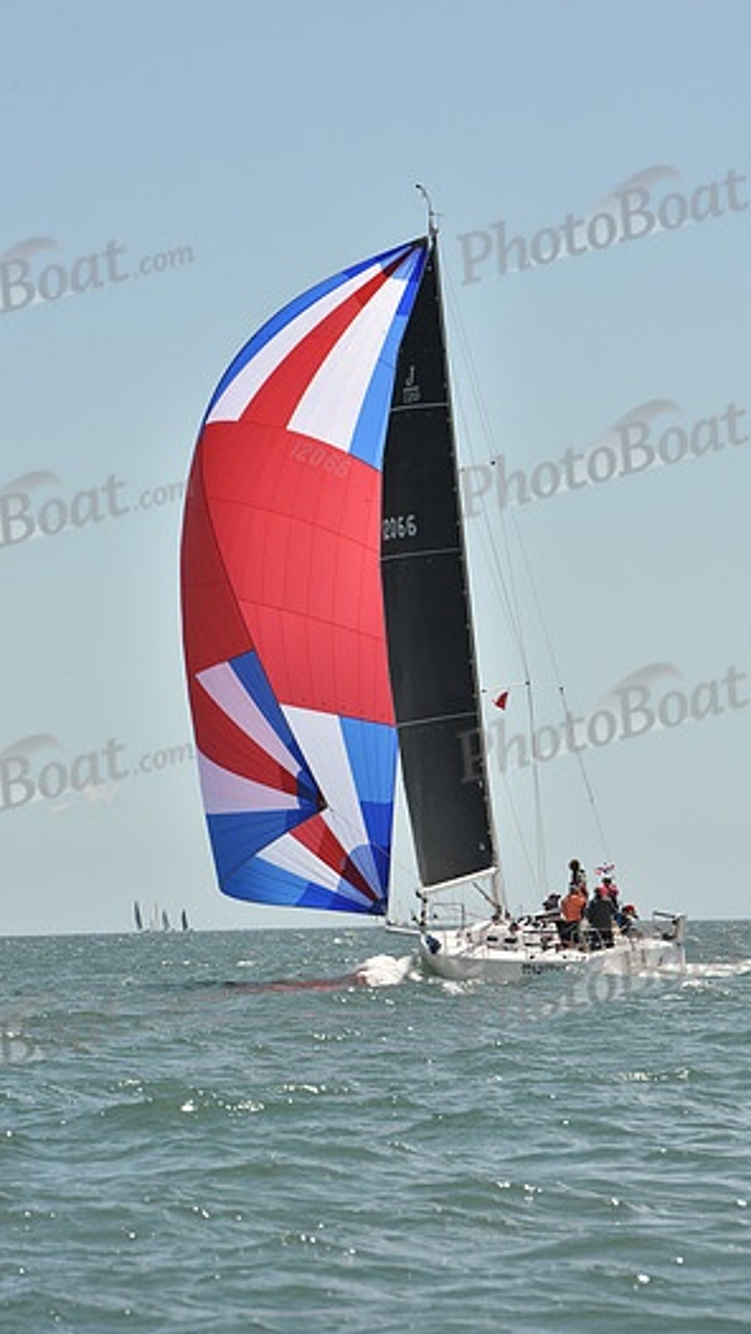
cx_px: 326
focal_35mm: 231
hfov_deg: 5.3
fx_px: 8175
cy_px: 621
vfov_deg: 9.3
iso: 320
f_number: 13
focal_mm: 200
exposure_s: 1/800
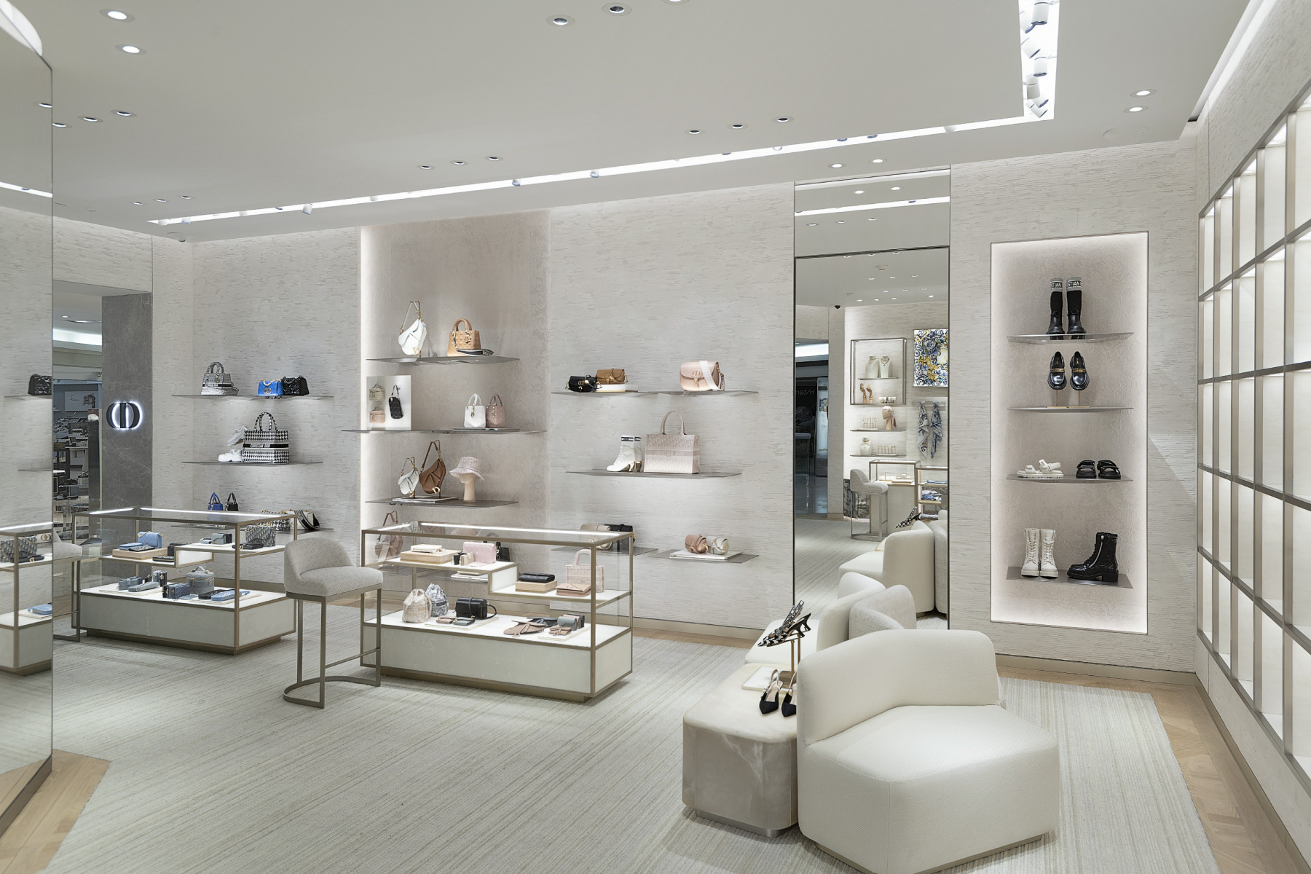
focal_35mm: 24
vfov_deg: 53.1
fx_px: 874
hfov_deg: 73.7
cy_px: 437
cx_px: 656
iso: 31
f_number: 10
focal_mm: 24
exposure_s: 1/6
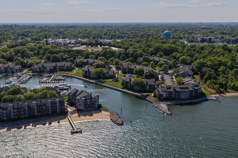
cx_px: 112
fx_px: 245
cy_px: 81
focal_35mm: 37
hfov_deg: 51.9
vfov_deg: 35.9
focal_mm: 14.45
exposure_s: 1/50
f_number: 2.8
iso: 100
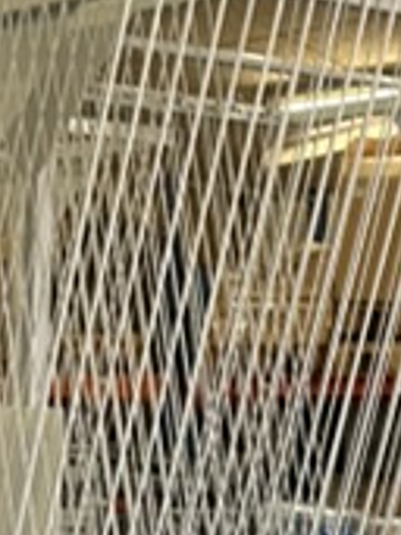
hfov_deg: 10.2
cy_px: 613
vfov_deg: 13.4
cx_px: -56
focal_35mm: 144
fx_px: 2227
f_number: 1.78
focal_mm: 6.86
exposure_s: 1/50
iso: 160
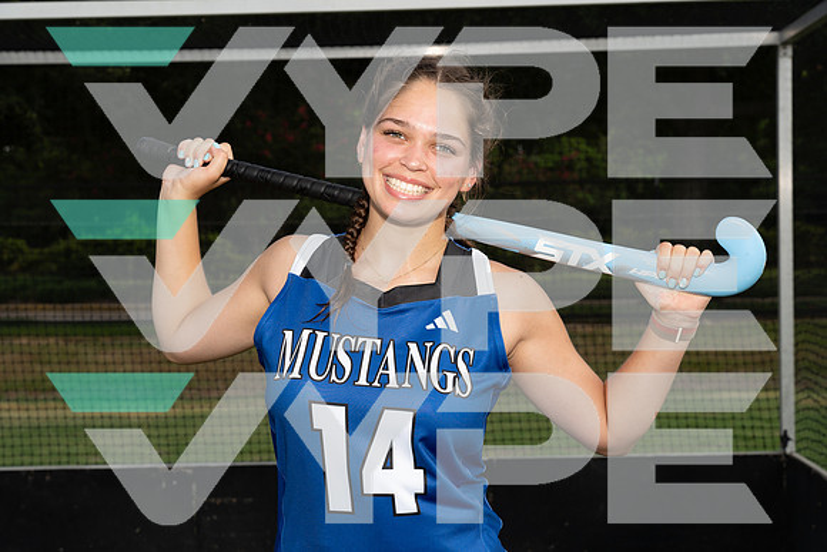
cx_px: 414
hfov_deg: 31.9
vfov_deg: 21.6
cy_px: 276
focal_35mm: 63
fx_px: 1448
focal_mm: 63
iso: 125
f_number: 8
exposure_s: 1/250
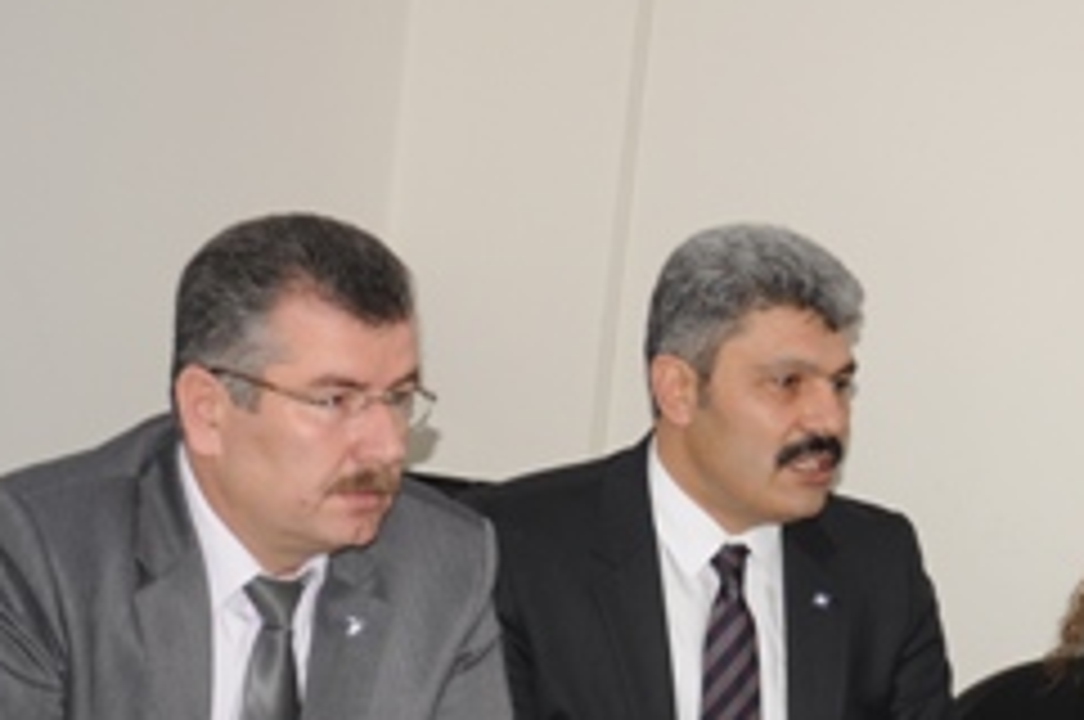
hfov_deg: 19.1
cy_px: 576
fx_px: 3187
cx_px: 841
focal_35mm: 106
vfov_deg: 12.8
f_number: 5
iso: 200
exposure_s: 1/60
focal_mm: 38
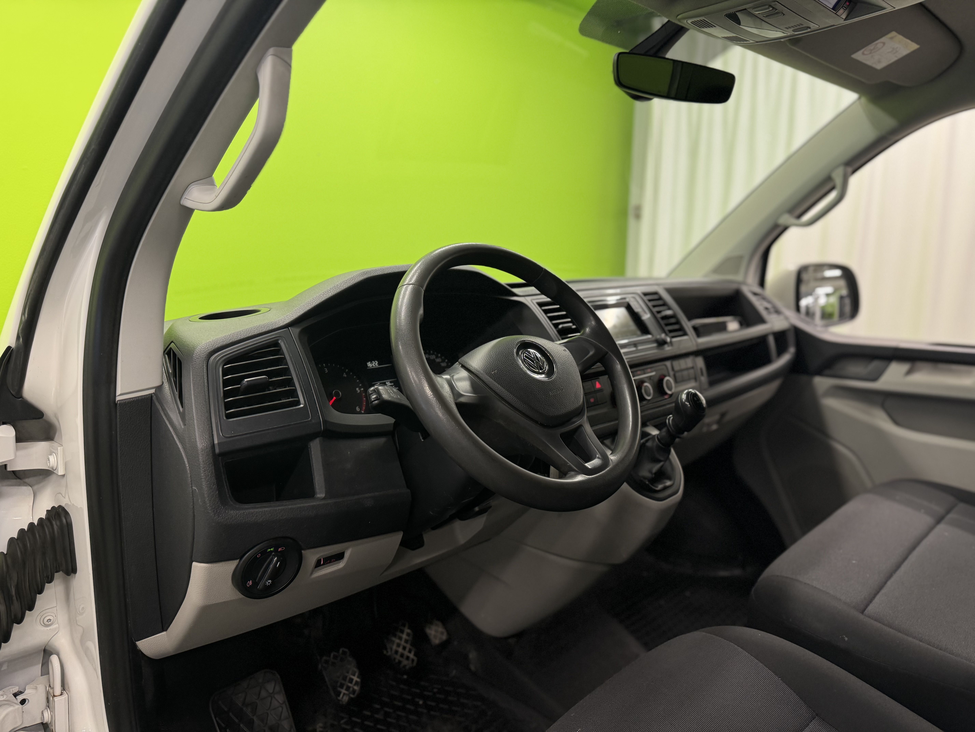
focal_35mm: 24
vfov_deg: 56.8
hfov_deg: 71.6
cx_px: 488
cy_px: 366
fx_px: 676
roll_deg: -0.5
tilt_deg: -11.3
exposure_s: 1/100
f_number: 1.78
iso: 160
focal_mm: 6.76
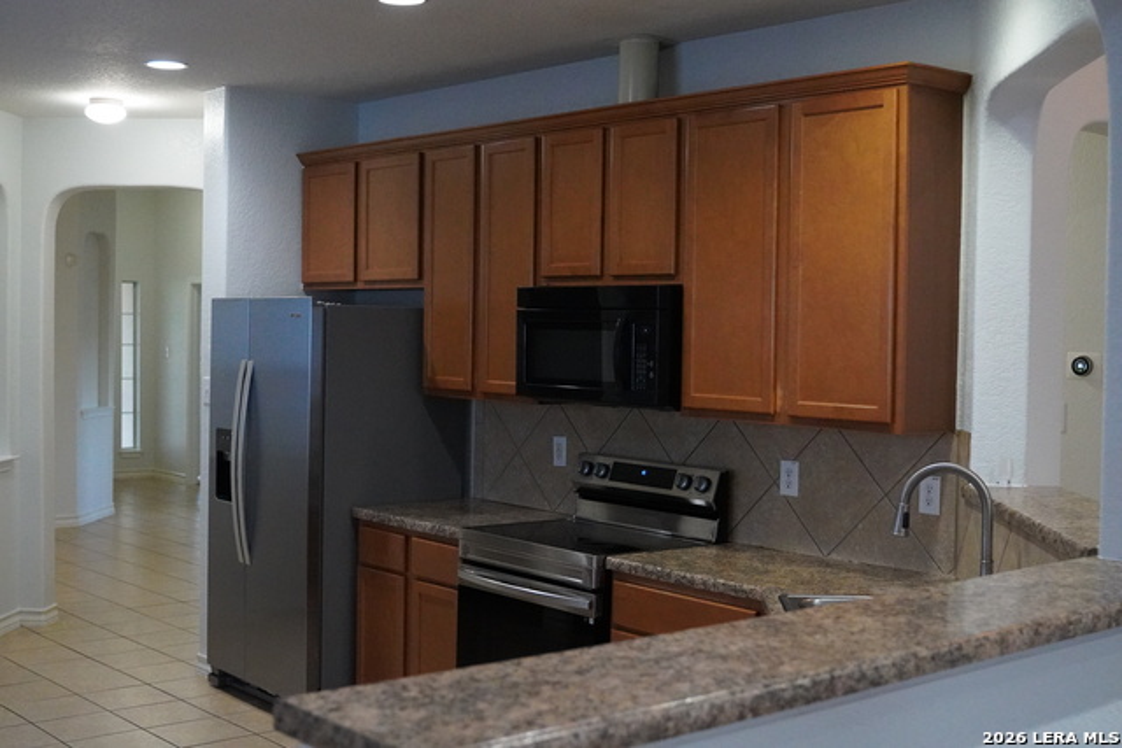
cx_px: 561
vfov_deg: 30.9
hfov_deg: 45.0
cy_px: 374
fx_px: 1356
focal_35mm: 44
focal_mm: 29
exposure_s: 1/640
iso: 6400
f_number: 2.8
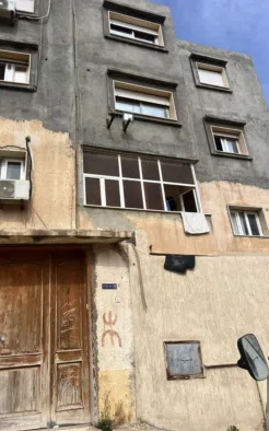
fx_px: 329
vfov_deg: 66.5
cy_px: 218
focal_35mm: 28
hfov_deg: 44.4
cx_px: 113
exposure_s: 1/4115
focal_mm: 5.7
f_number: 1.5
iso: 50
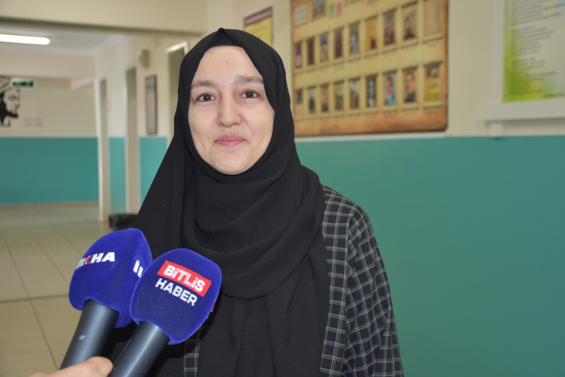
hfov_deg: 41.1
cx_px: 282
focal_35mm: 48
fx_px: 753
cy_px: 188
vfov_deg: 28.1
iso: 400
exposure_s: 1/60
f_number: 4
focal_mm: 32
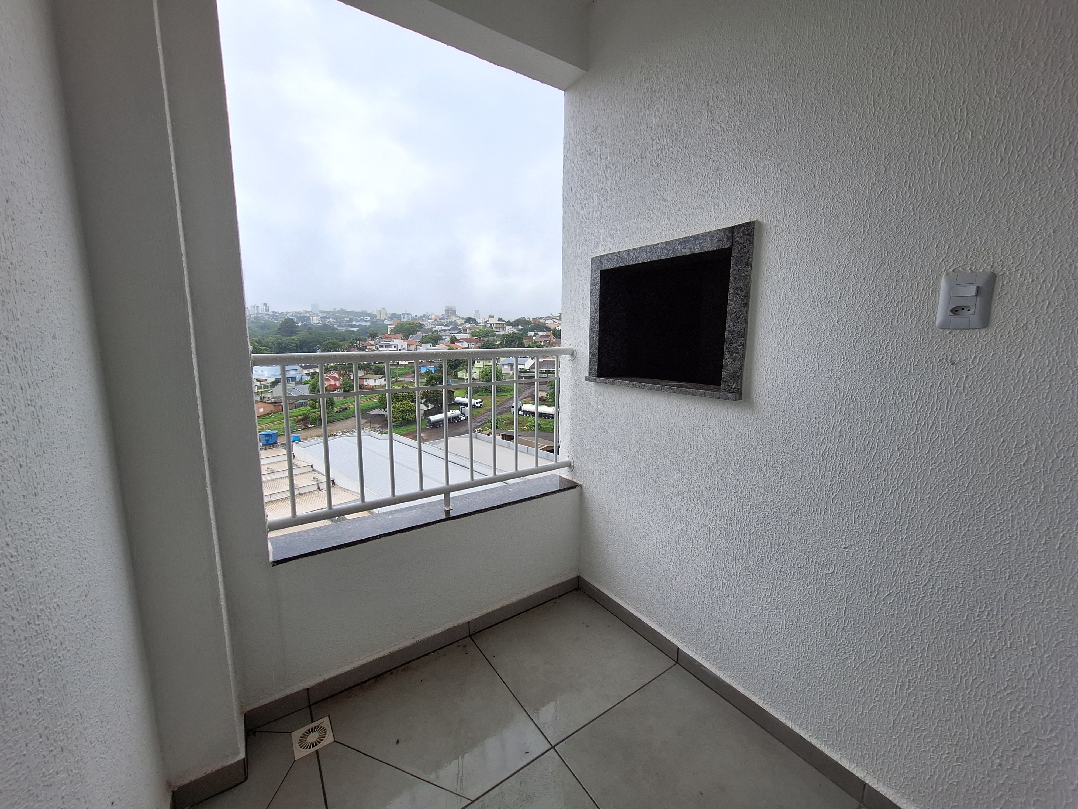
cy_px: 404
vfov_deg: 89.9
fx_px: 405
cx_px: 539
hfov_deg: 106.2
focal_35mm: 13
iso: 40
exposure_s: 1/60
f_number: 2.2
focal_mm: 1.74
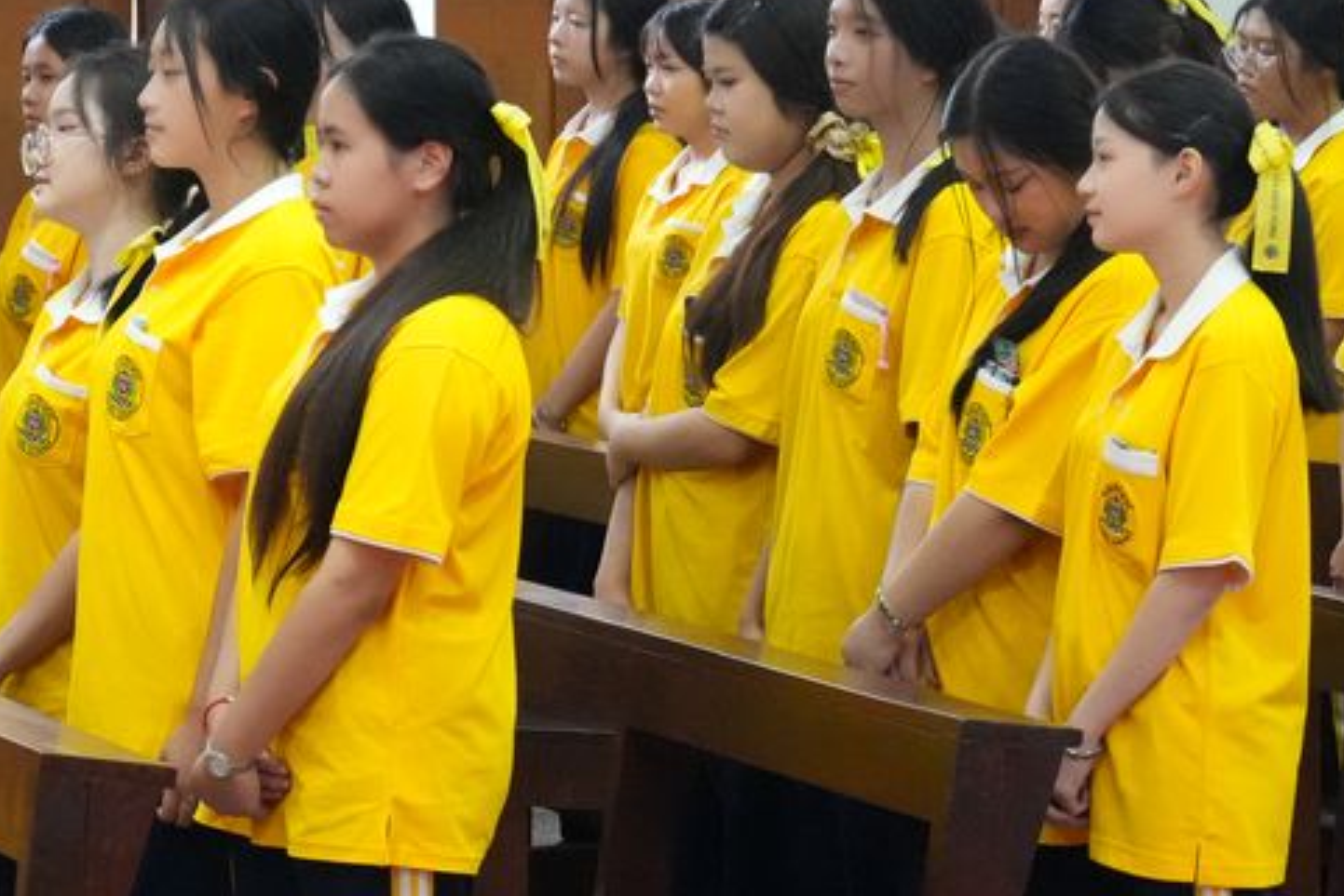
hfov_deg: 10.8
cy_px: 317
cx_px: 386
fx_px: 7096
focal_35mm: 190
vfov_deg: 7.2
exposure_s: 1/125
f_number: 5.6
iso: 6400
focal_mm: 61
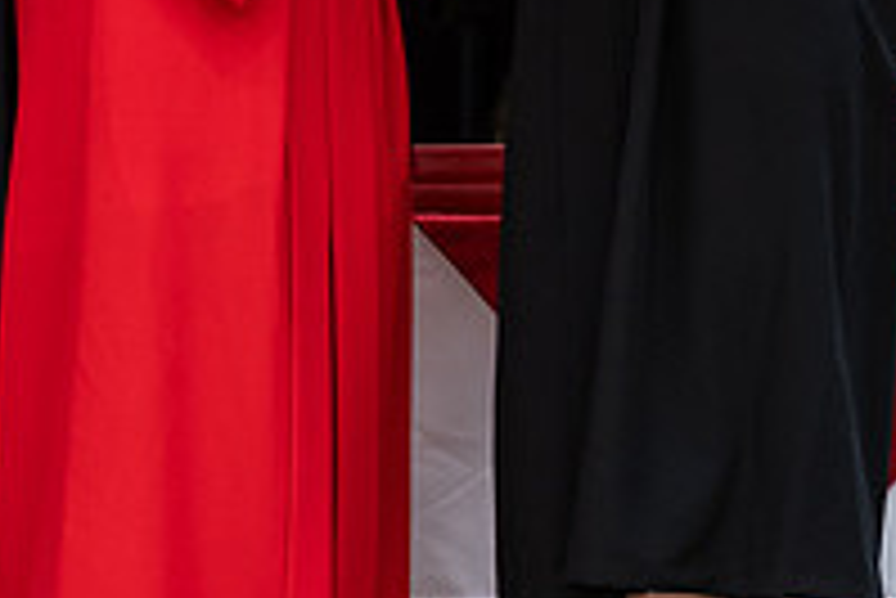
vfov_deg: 4.2
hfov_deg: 6.2
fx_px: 8244
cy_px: -51
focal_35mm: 331
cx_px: 671
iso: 1000
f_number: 2.8
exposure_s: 1/200
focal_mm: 85
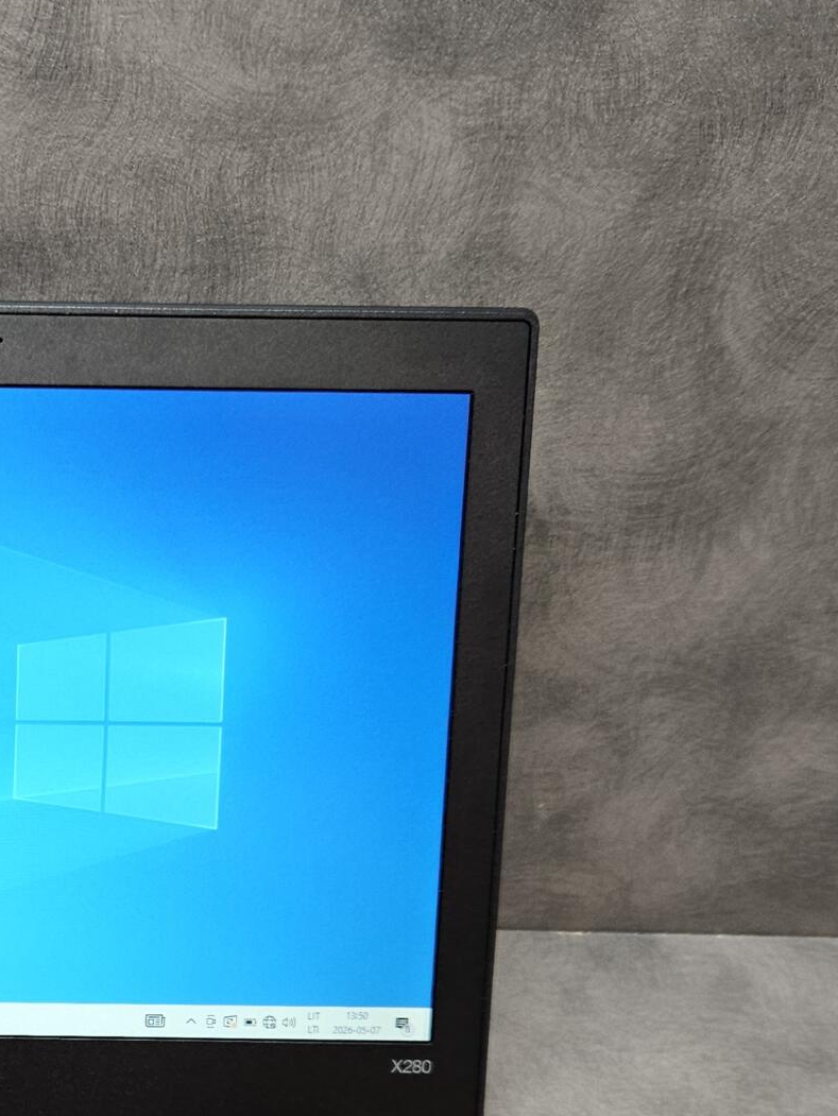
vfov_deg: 33.2
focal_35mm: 56
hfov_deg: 24.2
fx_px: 1806
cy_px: 913
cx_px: -105
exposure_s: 1/100
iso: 125
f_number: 1.8
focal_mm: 5.4
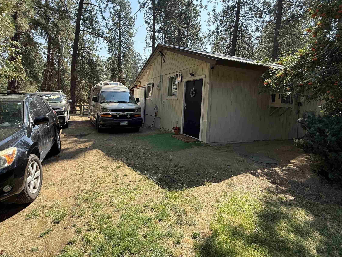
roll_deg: -2.4
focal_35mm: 19
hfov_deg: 84.4
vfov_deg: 68.5
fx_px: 188
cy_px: 115
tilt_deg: -3.2
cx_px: 155
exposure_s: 1/559
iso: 64
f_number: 2.2
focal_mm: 2.22
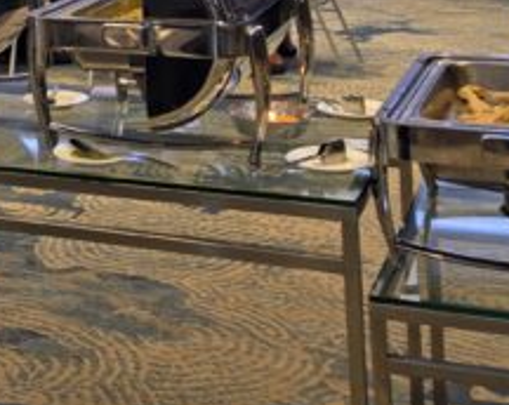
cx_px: -71
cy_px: -200
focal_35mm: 80
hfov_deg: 22.4
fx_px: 1203
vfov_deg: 17.3
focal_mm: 6.5
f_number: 1.4
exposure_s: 1/50
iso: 25
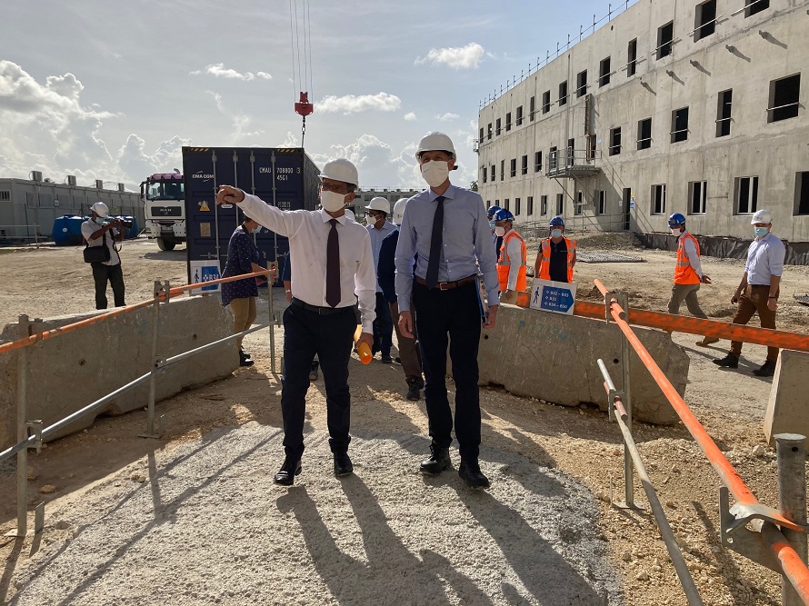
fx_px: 654
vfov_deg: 49.7
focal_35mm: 28
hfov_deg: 63.5
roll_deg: -1.4
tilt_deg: -7.4
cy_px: 303
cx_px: 404
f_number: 1.8
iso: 20
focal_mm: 3.99
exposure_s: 1/4367
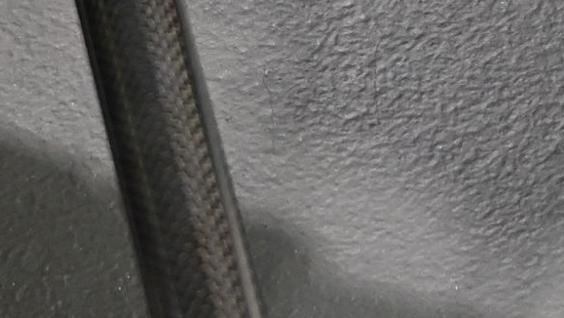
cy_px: -674
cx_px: 388
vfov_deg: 4.4
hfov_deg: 8.1
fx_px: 3980
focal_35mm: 266
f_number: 4
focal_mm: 32.5
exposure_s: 1/125
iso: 2000
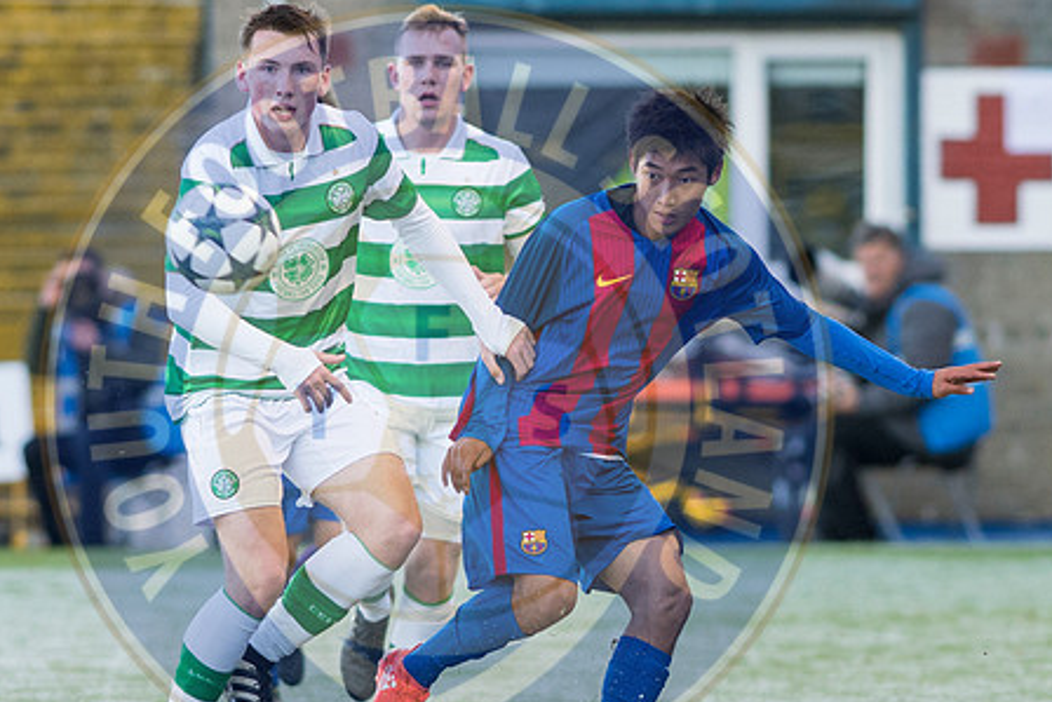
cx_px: 432
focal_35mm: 582
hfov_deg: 3.5
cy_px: 396
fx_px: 17012
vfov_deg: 2.4
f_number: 4
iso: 800
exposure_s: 1/1000
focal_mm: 300
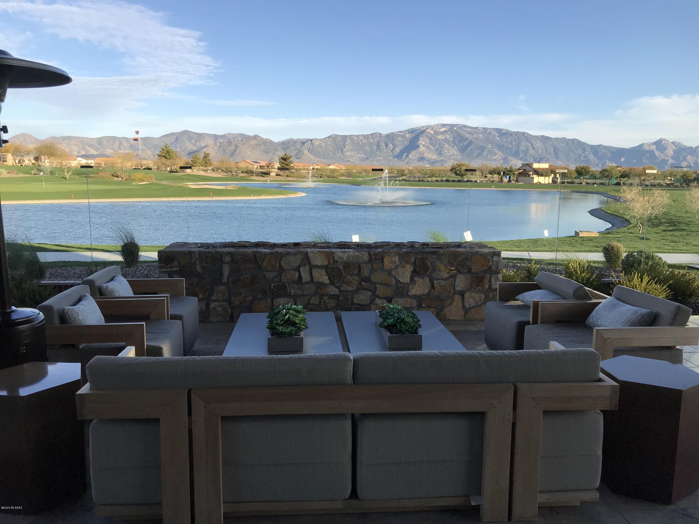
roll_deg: -0.7
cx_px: 350
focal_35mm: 28
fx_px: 565
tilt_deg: -9.5
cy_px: 262
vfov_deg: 49.7
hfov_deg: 63.4
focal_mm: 3.99
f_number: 1.8
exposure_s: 1/1168
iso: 20
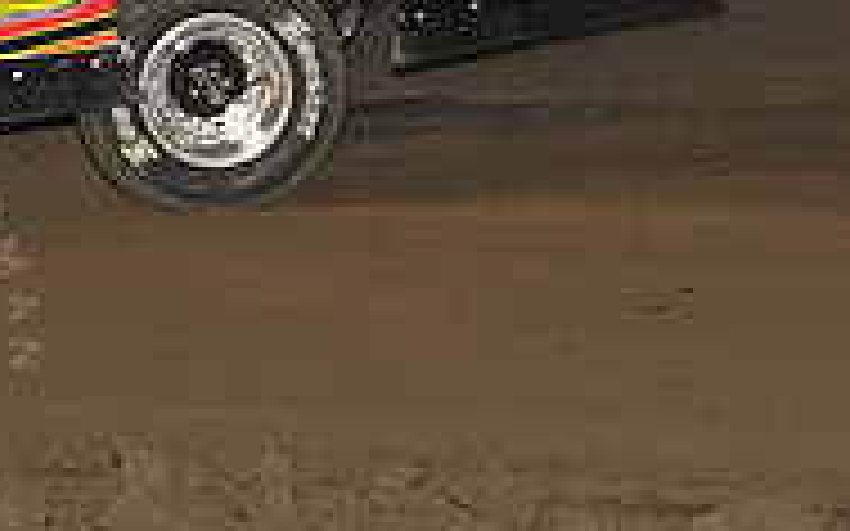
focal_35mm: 312
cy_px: -68
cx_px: -234
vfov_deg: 4.2
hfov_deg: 6.7
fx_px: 7225
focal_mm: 100
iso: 1000
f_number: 7.1
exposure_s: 1/320
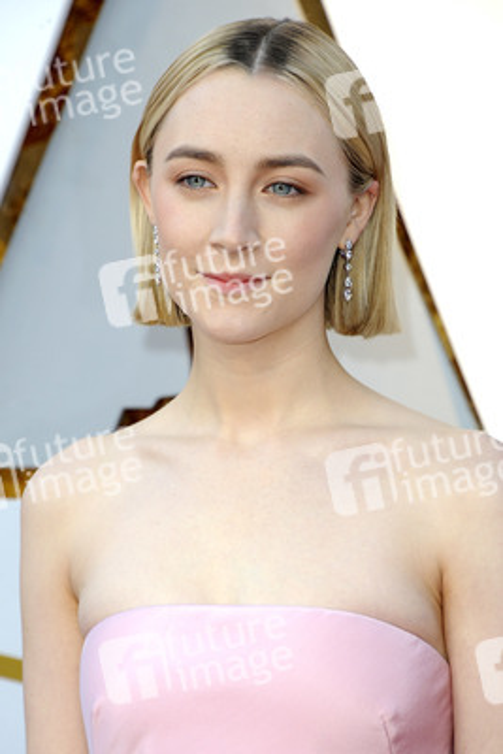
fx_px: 6282
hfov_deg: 4.6
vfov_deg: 6.9
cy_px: 377
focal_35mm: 300
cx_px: 252
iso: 1000
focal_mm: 300
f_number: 8
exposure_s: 1/250
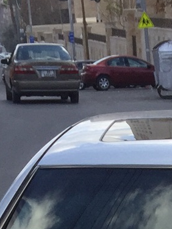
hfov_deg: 9.9
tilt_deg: -26.5
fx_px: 981
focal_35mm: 148
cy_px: 537
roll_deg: +1.4
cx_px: 188
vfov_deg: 11.3
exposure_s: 1/682
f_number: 2.2
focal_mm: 4.15
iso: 32
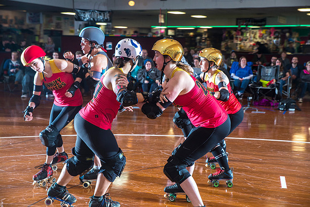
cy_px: 104
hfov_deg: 33.4
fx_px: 517
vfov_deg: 22.6
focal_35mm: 60
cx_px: 155
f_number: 5.6
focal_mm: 60
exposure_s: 1/160
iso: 800
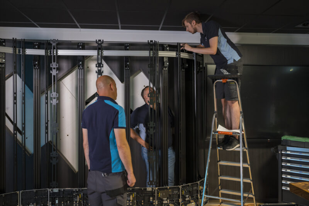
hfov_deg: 59.5
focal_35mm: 32
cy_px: 103
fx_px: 270
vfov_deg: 41.6
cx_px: 154
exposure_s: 1/80
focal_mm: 31.5
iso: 1600
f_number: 3.2
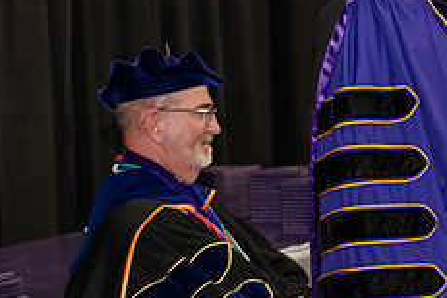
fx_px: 2185
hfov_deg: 11.5
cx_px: 486
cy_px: 71
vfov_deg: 7.8
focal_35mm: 176
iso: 2500
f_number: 5
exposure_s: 1/200
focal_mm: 70
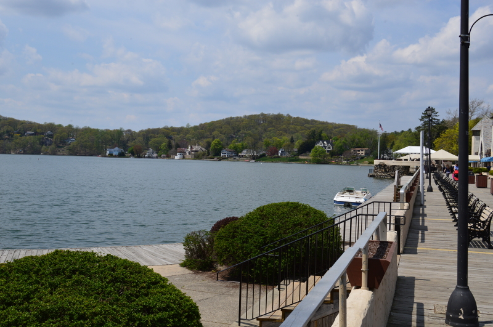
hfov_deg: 49.6
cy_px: 164
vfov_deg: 34.1
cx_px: 246
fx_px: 533
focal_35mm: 39
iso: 200
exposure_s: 1/500
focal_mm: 26
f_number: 11
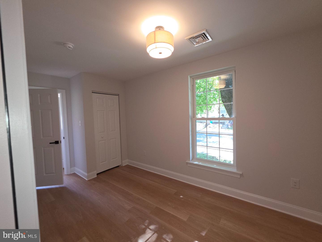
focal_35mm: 13
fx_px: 121
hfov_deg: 106.2
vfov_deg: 89.9
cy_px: 121
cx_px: 161
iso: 80
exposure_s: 1/60
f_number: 1.9
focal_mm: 2.2
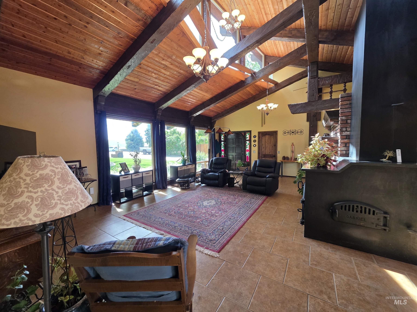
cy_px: 156
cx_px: 208
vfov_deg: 89.9
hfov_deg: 106.2
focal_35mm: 13
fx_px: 157
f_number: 1.9
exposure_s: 1/120
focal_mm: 2.2
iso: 250
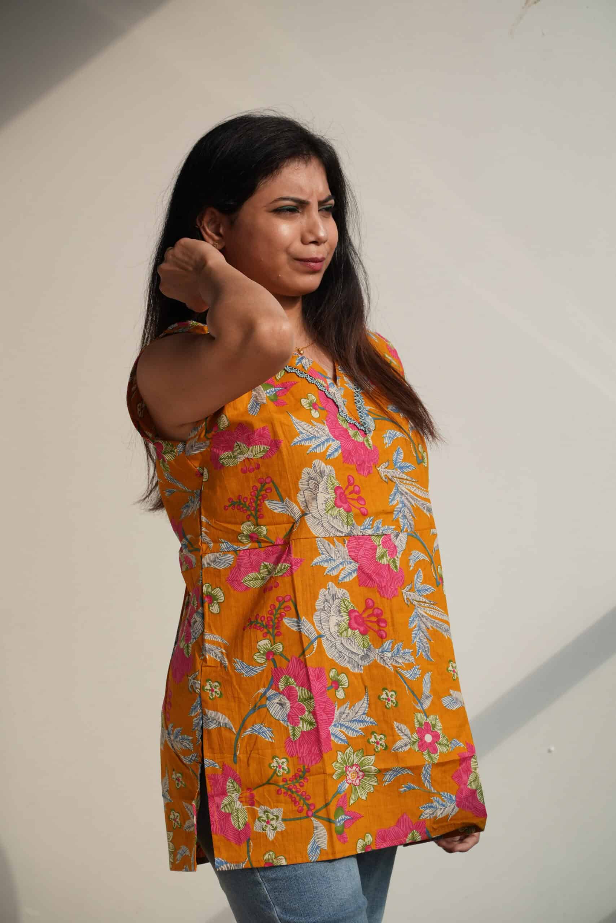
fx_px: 3118
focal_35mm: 122
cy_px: 462
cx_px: 308
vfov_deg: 16.9
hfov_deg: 11.3
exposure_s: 1/1000
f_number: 5
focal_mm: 81
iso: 200
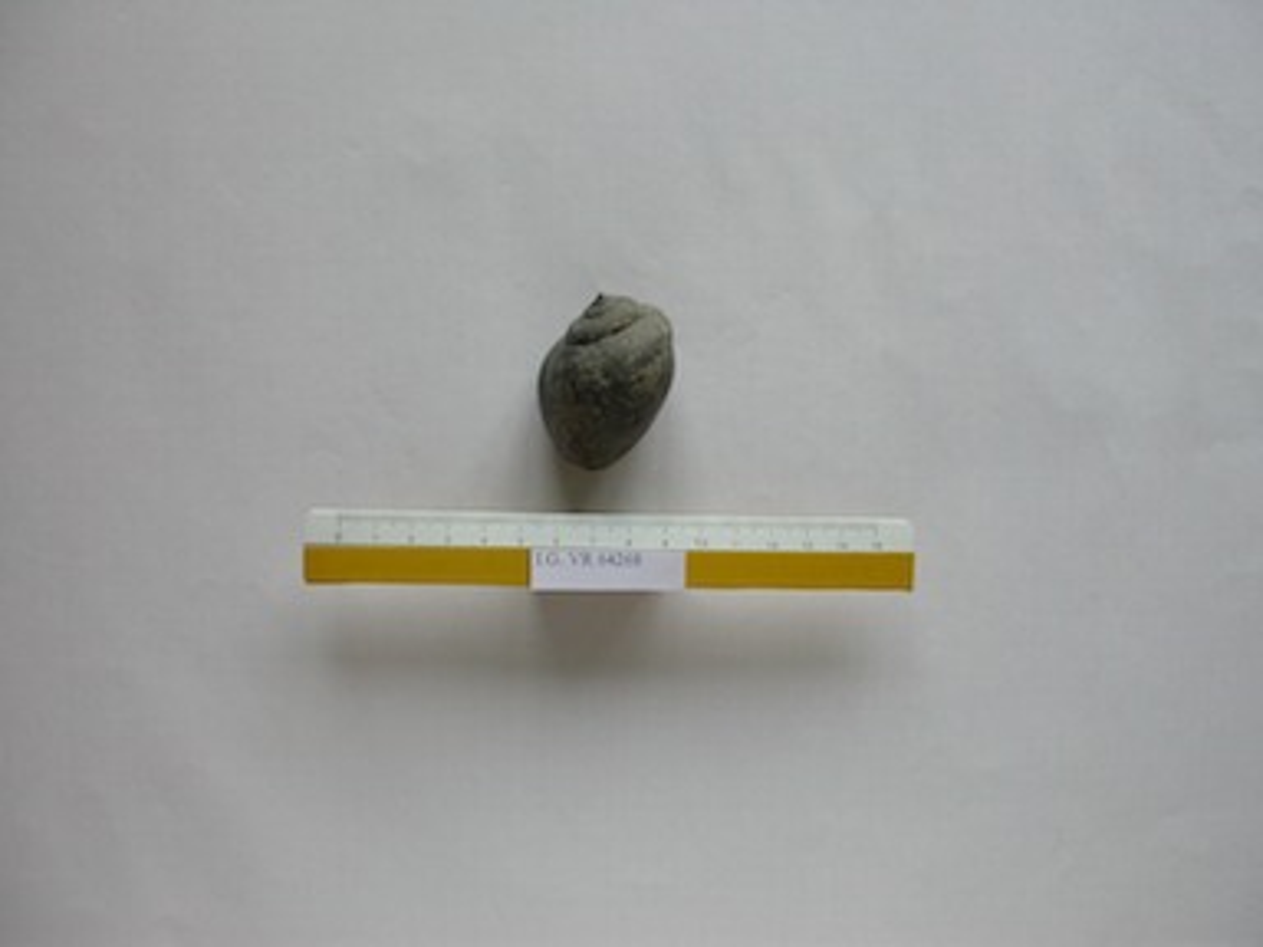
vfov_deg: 37.7
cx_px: 632
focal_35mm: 38
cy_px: 474
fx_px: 1386
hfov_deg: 49.0
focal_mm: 7.85
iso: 100
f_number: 3.3
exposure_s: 1/80.1
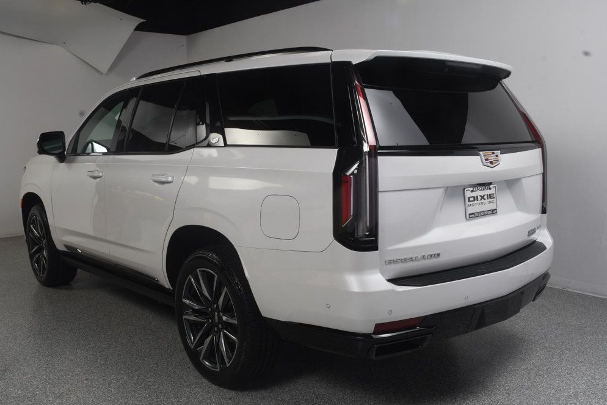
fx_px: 590
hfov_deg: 54.4
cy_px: 207
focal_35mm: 35
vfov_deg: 37.9
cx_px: 296
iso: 100
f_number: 13
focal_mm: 23
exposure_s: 1/160
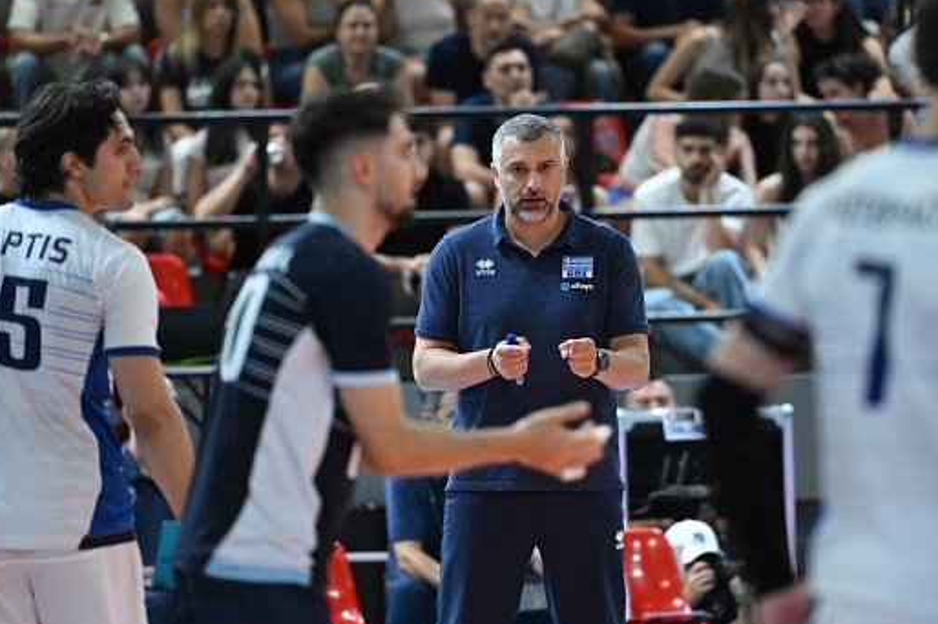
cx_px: 549
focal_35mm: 257
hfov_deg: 8.0
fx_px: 6692
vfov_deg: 5.3
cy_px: 294
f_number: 2.8
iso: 3200
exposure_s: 1/640
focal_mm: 200
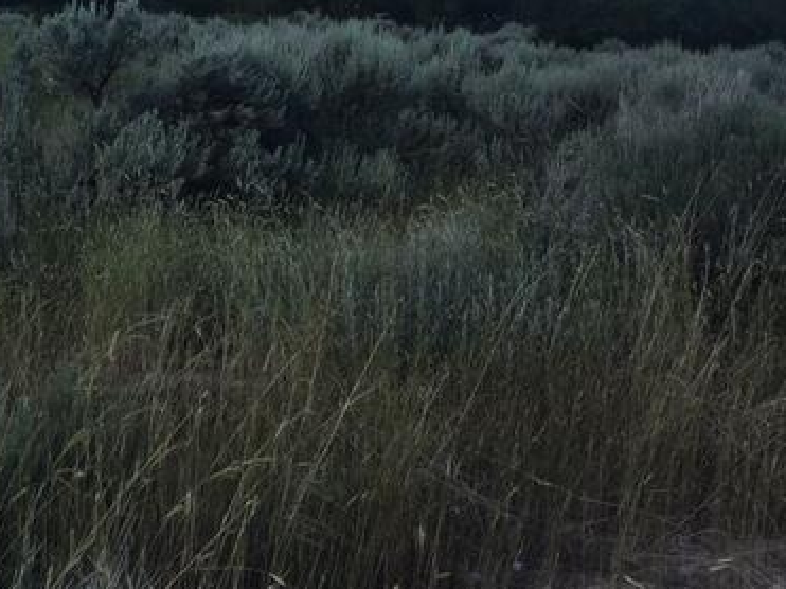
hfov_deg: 37.1
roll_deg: +0.3
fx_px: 1135
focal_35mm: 50
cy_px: 95
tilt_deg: -9.9
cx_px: 176
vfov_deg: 28.3
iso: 25
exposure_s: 1/927
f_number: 2.2
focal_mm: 4.15
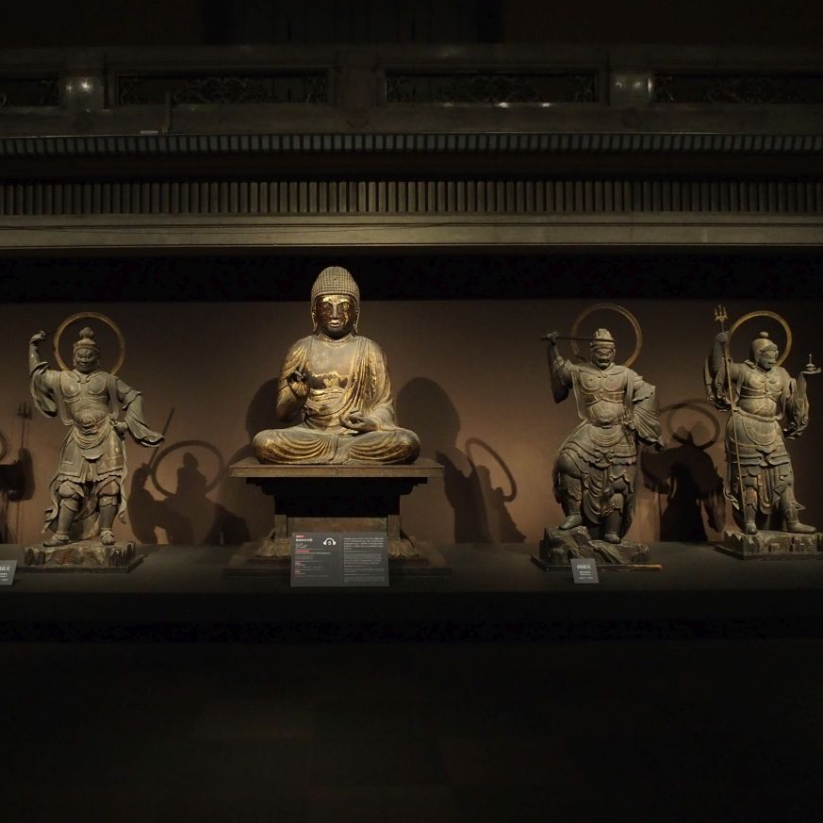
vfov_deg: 48.4
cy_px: 404
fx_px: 915
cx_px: 333
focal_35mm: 34
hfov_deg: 48.2
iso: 800
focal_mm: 6
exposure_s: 1/25
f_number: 2.8
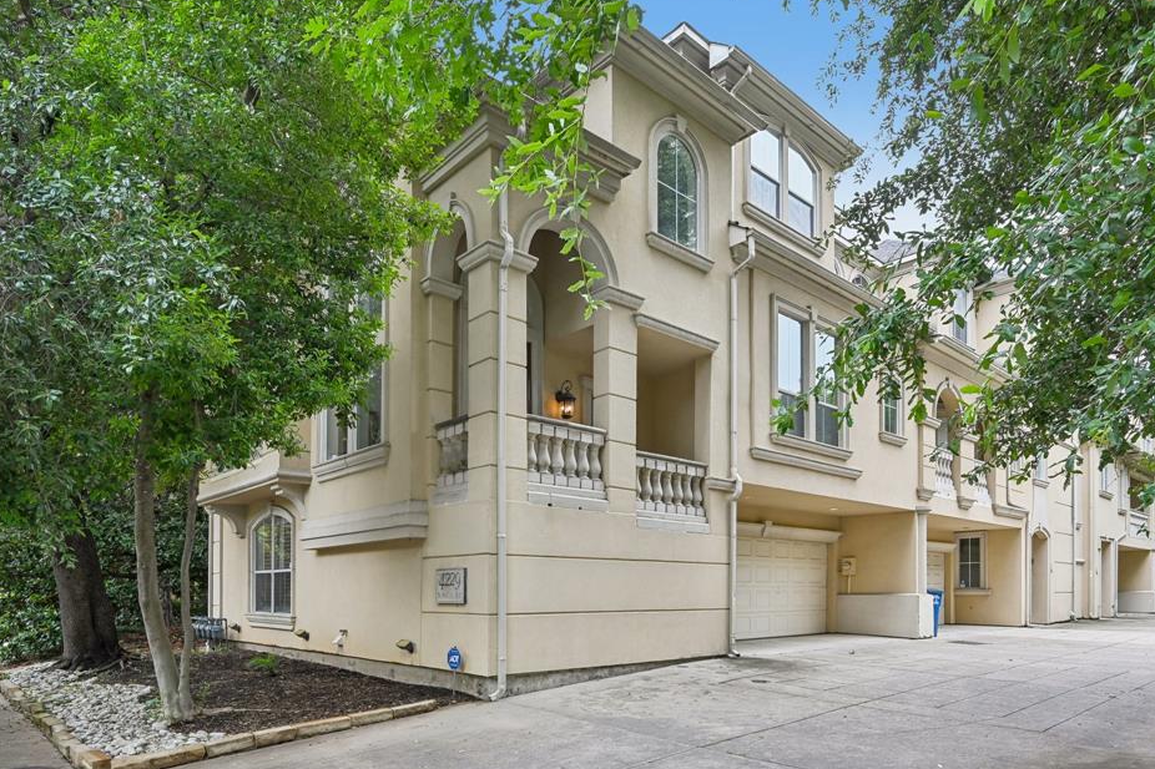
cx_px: 569
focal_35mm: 21
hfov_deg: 81.2
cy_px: 406
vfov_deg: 59.4
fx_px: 674
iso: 400
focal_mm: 19
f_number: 8
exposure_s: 1/200
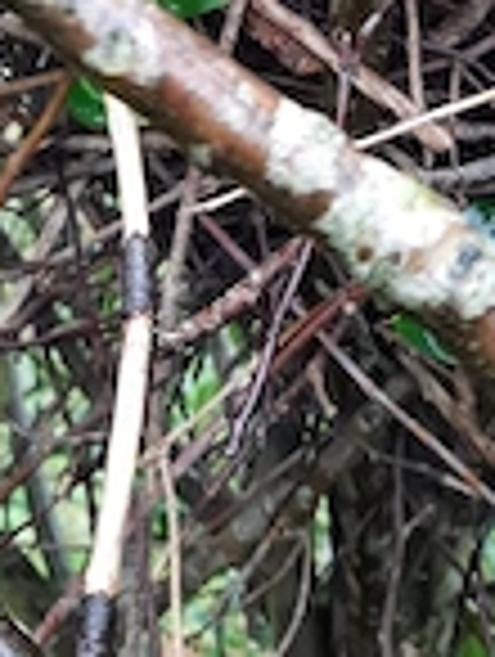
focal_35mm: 71
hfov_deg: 20.7
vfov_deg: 23.7
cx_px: 176
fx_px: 1350
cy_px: -225
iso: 64
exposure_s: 1/50
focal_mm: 3.93
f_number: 1.7
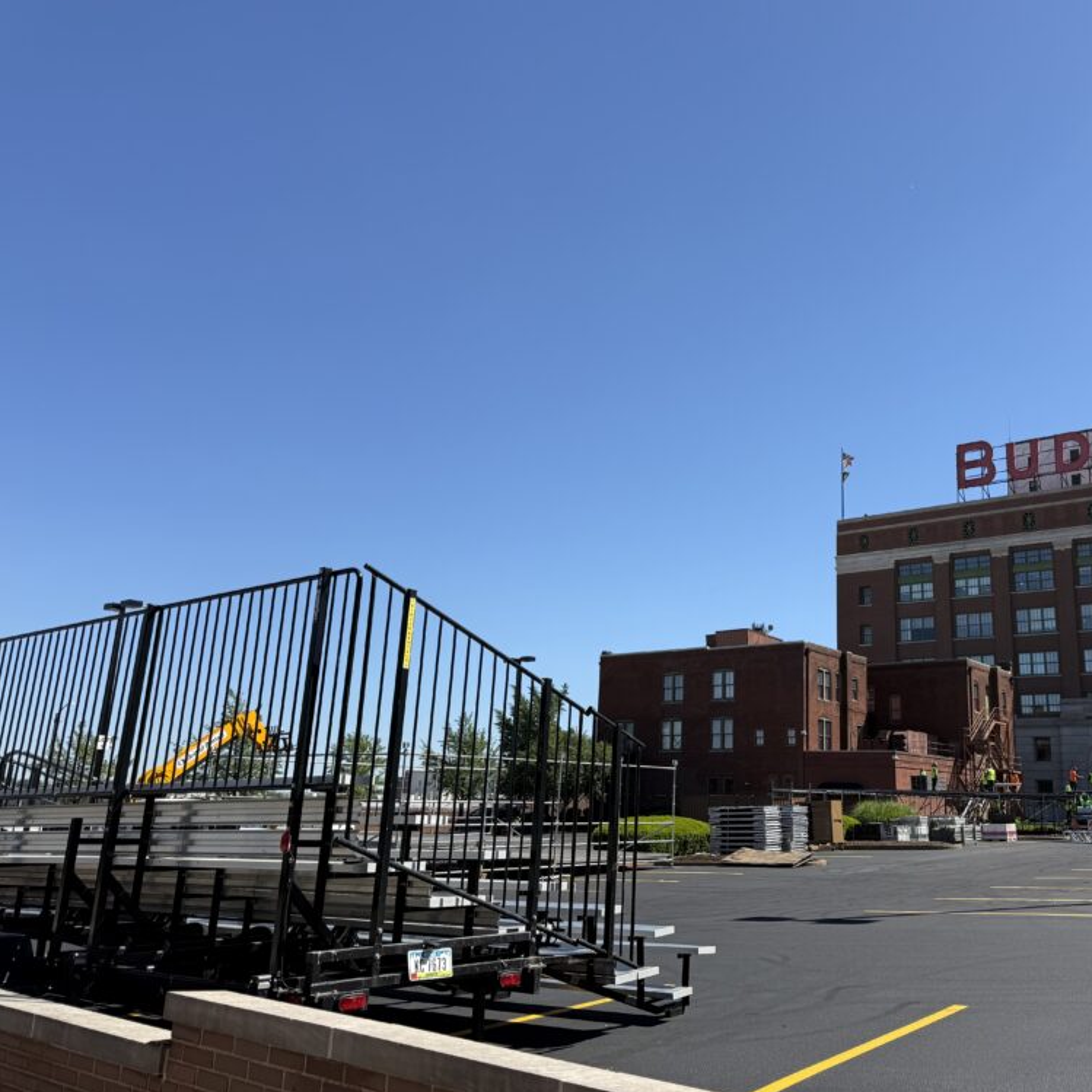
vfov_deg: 55.6
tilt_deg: +14.6
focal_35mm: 29
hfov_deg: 54.6
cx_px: 722
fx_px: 1035
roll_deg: -0.6
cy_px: 537
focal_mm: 6.76
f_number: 1.78
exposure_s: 1/4405
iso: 80
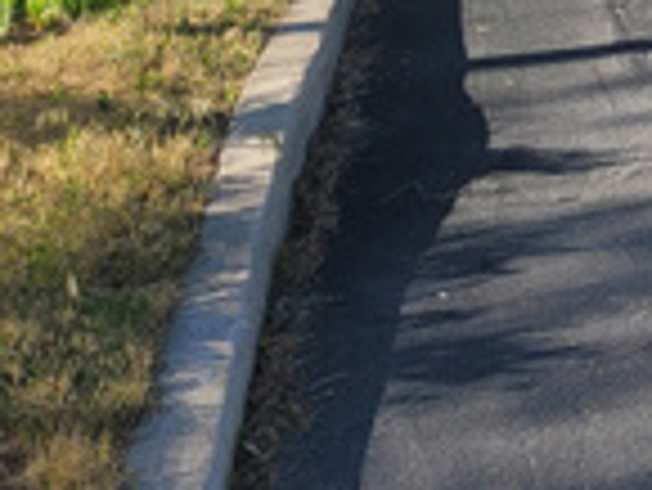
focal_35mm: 115
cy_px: -346
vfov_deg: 12.0
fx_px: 2168
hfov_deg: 15.0
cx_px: 1151
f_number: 1.8
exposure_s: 1/1350
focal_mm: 5
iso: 40
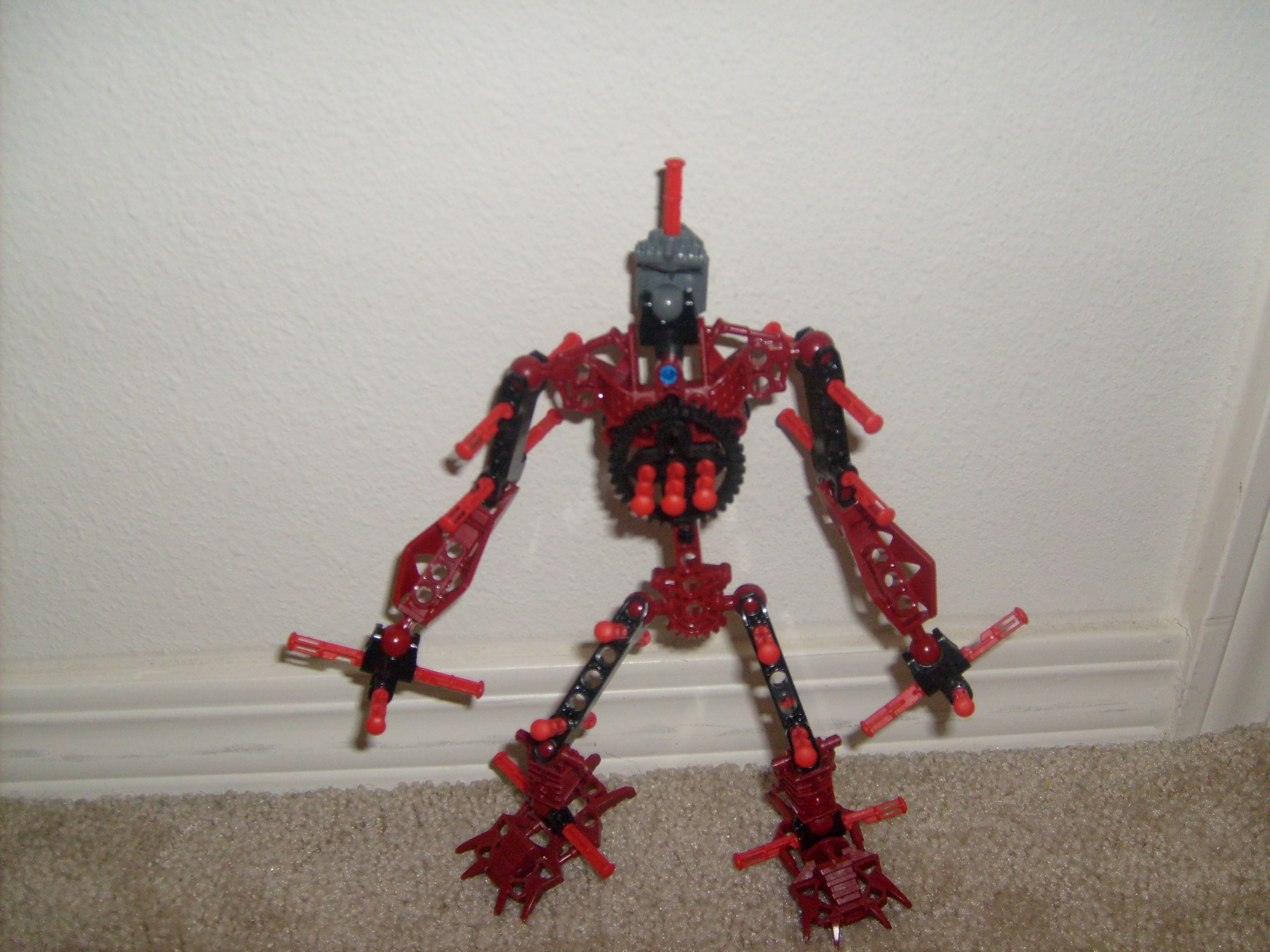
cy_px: 476
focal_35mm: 35
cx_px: 635
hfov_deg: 52.6
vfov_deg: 40.7
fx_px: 1284
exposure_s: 1/45
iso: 100
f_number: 2.8
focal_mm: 5.8
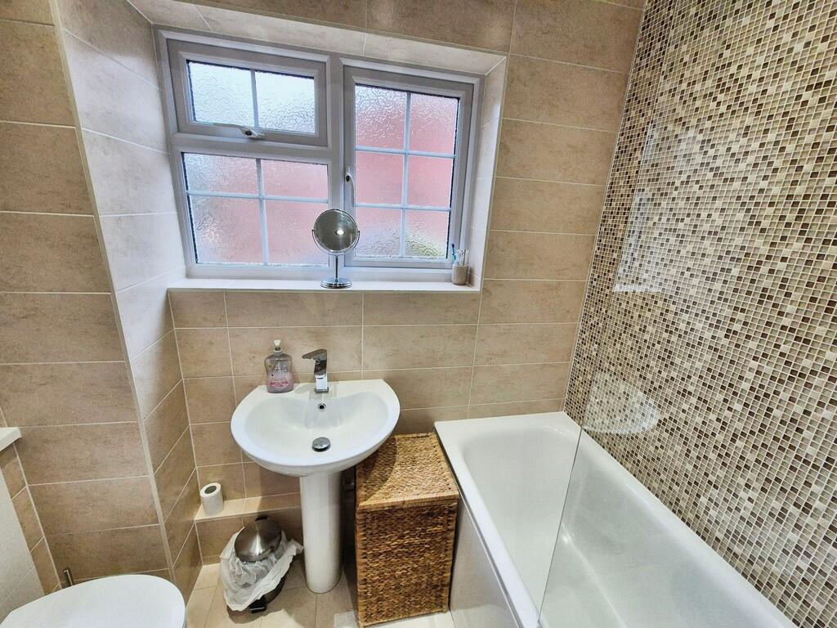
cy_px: 314
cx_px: 418
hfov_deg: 106.2
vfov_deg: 89.9
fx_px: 314
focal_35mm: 13
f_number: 2.2
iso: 320
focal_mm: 2.2
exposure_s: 1/359
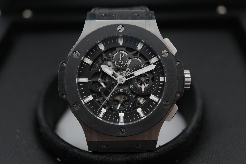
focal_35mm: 35
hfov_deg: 54.4
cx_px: 123
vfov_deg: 37.9
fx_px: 239
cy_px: 82
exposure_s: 1/250
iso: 400
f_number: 5
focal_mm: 35
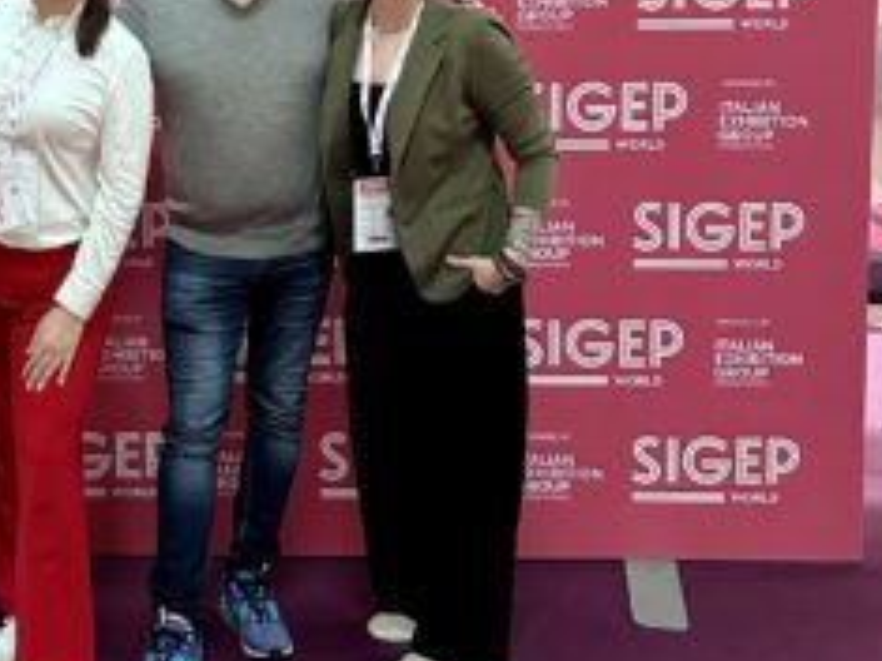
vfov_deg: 27.3
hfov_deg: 34.1
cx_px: 34
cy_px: 101
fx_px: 1324
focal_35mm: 52
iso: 400
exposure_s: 1/50
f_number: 1.78
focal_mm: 6.86
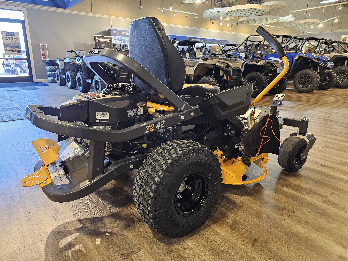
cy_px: 130
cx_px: 174
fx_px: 231
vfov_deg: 58.9
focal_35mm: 23
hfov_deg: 73.9
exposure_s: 1/60
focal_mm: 6.3
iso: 500
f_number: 1.7
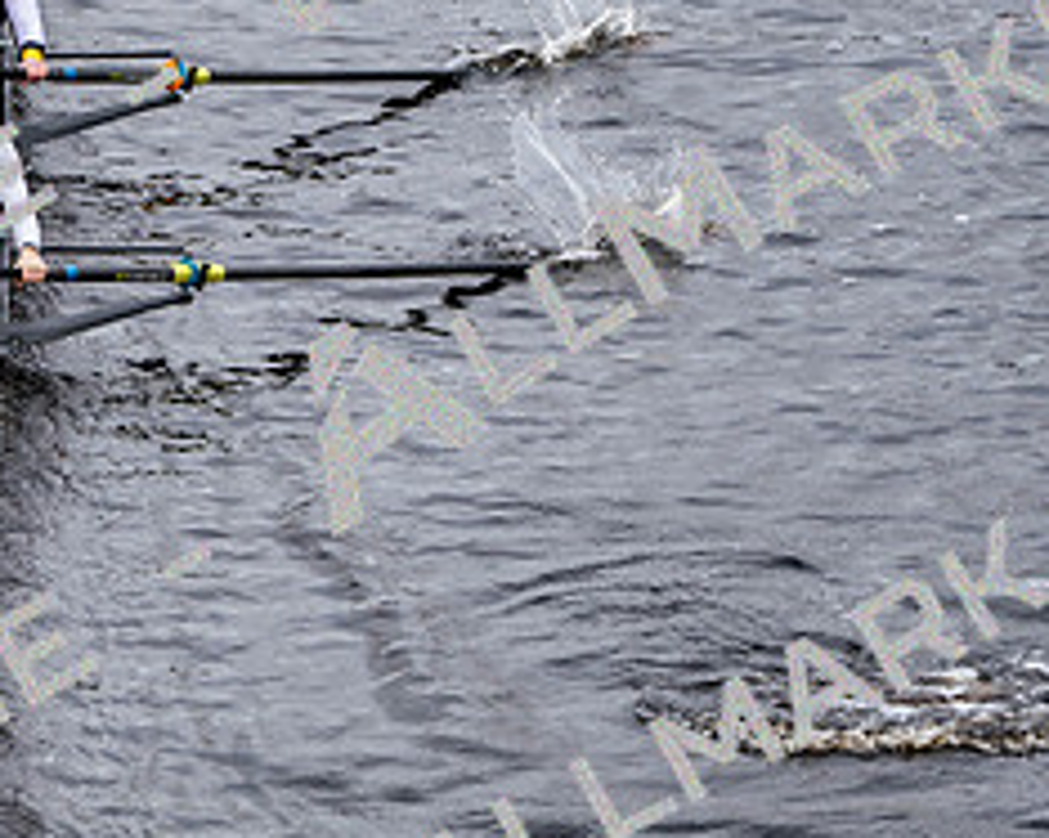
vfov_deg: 3.3
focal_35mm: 465
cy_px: 110
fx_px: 14431
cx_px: -76
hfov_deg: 4.2
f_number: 2.8
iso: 200
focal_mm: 200
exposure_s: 1/2000
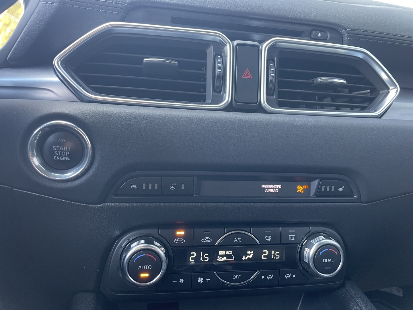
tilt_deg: -9.4
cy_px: 155
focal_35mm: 26
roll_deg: -6.0
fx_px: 310
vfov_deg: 53.1
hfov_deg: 67.3
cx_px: 206
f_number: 1.6
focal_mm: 4.2
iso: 250
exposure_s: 1/60
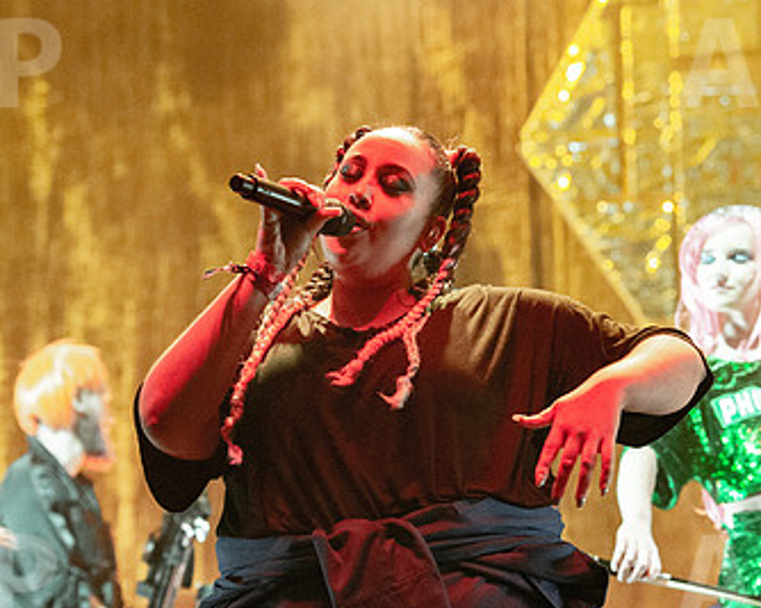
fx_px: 4030
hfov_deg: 10.8
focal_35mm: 179
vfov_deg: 8.6
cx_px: 369
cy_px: 332
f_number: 4.5
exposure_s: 1/250
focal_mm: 110
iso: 6400
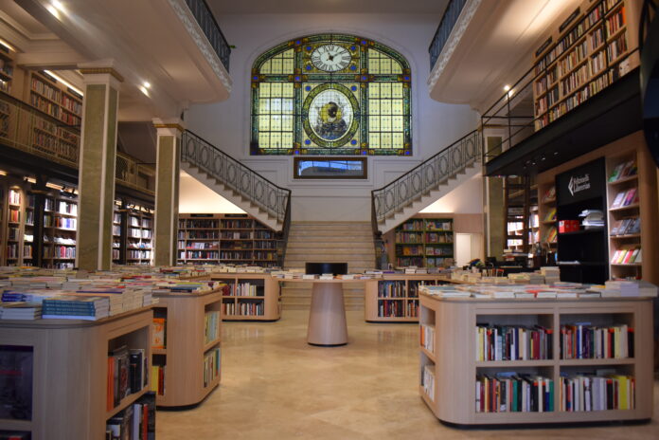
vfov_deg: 43.6
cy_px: 220
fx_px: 549
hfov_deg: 61.9
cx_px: 330
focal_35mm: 30
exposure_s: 1/60
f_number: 4
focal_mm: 20
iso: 640
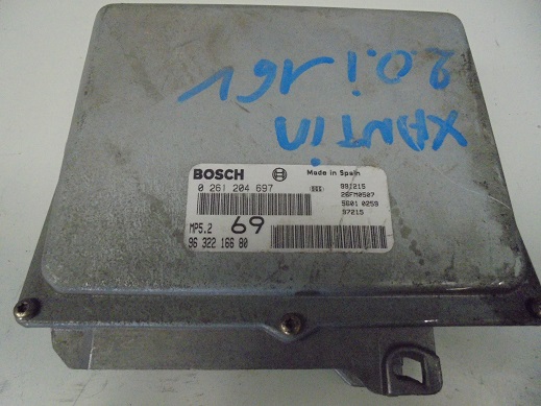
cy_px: 203
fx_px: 406
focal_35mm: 26
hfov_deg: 67.3
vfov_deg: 53.0
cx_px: 270
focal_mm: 4.6
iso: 800
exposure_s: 1/80
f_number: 3.5
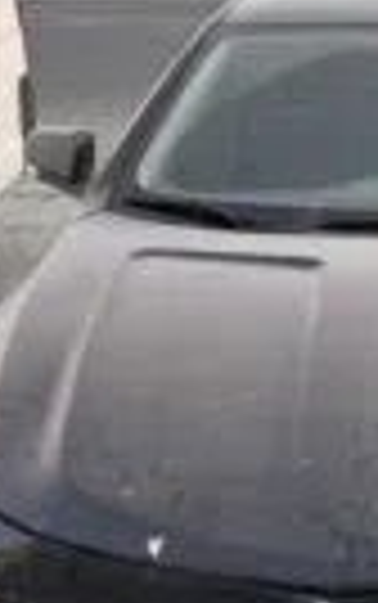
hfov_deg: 16.2
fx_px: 1250
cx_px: 500
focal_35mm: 76
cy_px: 207
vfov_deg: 27.0
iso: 64
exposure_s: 1/137
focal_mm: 6.76
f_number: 1.78
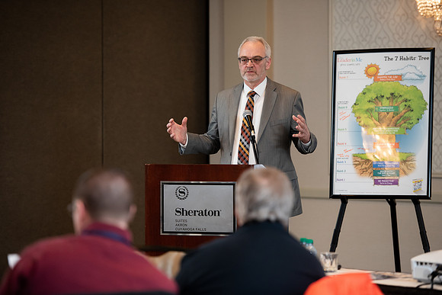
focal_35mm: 145
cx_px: 221
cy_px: 148
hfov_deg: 14.2
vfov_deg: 9.5
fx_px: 1781
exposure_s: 1/200
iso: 1600
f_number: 3.2
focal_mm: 145
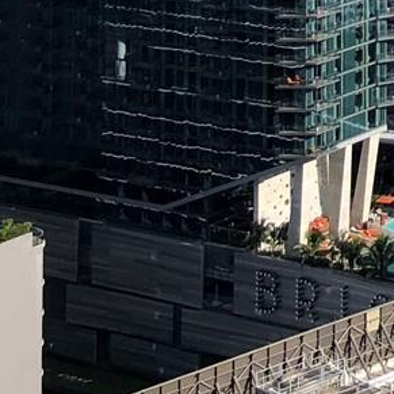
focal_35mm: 136
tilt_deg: +2.1
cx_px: 848
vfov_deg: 11.6
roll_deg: -0.7
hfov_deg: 11.3
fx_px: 1751
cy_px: -393
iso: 20
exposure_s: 1/1548
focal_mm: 3.99
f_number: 1.8
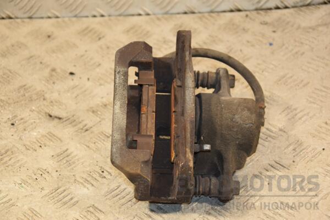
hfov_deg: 21.9
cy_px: 110
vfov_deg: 14.7
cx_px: 165
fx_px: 852
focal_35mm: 93
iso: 800
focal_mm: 62
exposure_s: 1/125
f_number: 5.3
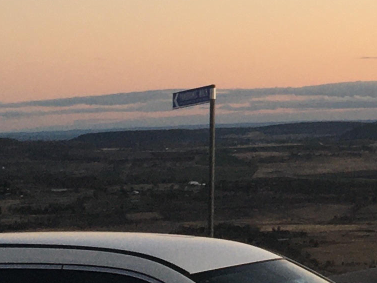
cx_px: 630
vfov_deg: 9.4
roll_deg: +2.9
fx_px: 1689
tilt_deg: +8.5
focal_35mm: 155
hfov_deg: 11.9
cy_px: -123
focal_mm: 4.15
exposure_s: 1/100
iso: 32
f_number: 2.2
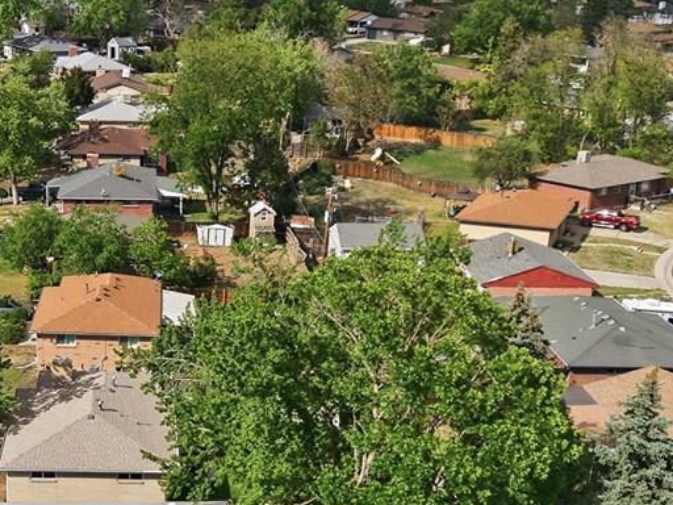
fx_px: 1458
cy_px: 423
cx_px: 108
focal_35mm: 75
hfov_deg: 25.4
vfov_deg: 19.4
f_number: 1.8
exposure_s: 1/8000
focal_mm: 8.7
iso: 130
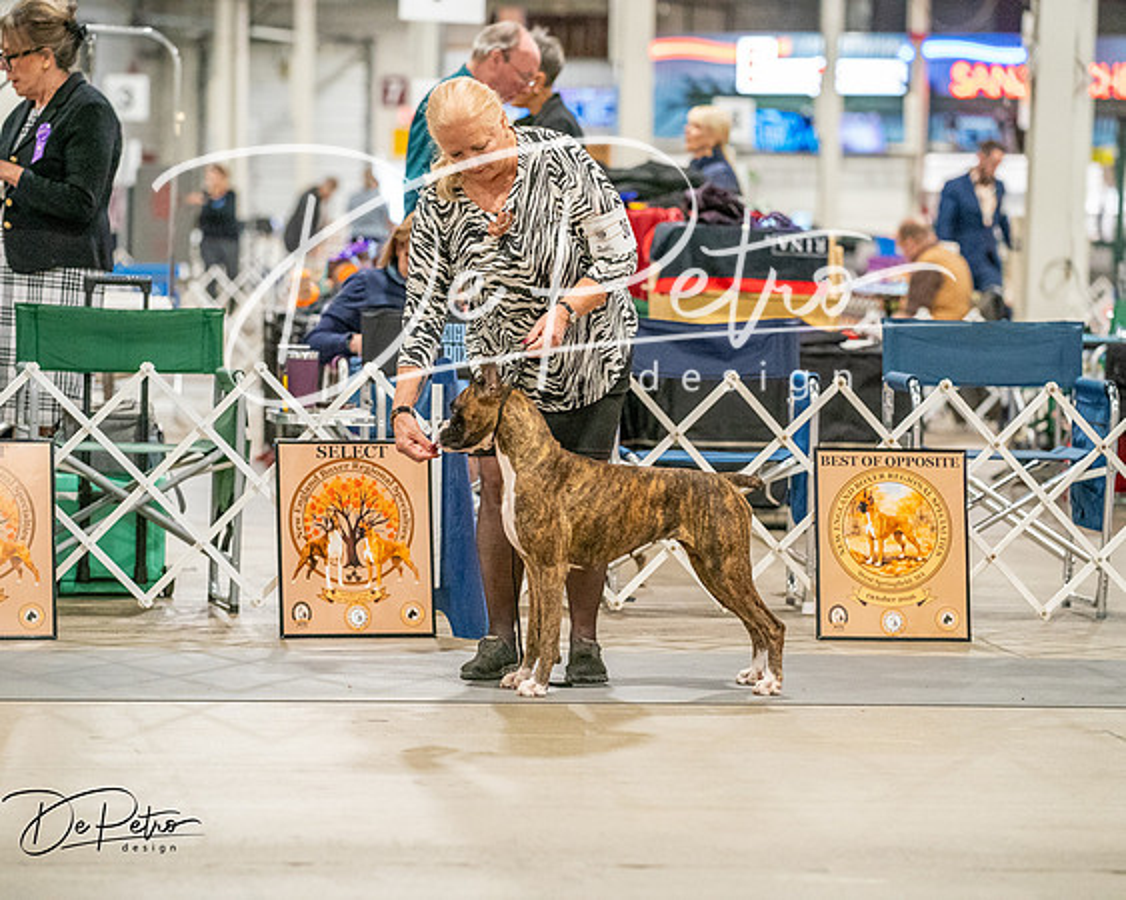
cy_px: 450
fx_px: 4840
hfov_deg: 13.3
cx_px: 563
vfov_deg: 10.6
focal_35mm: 145
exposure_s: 1/250
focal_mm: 129
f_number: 3.5
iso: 6400
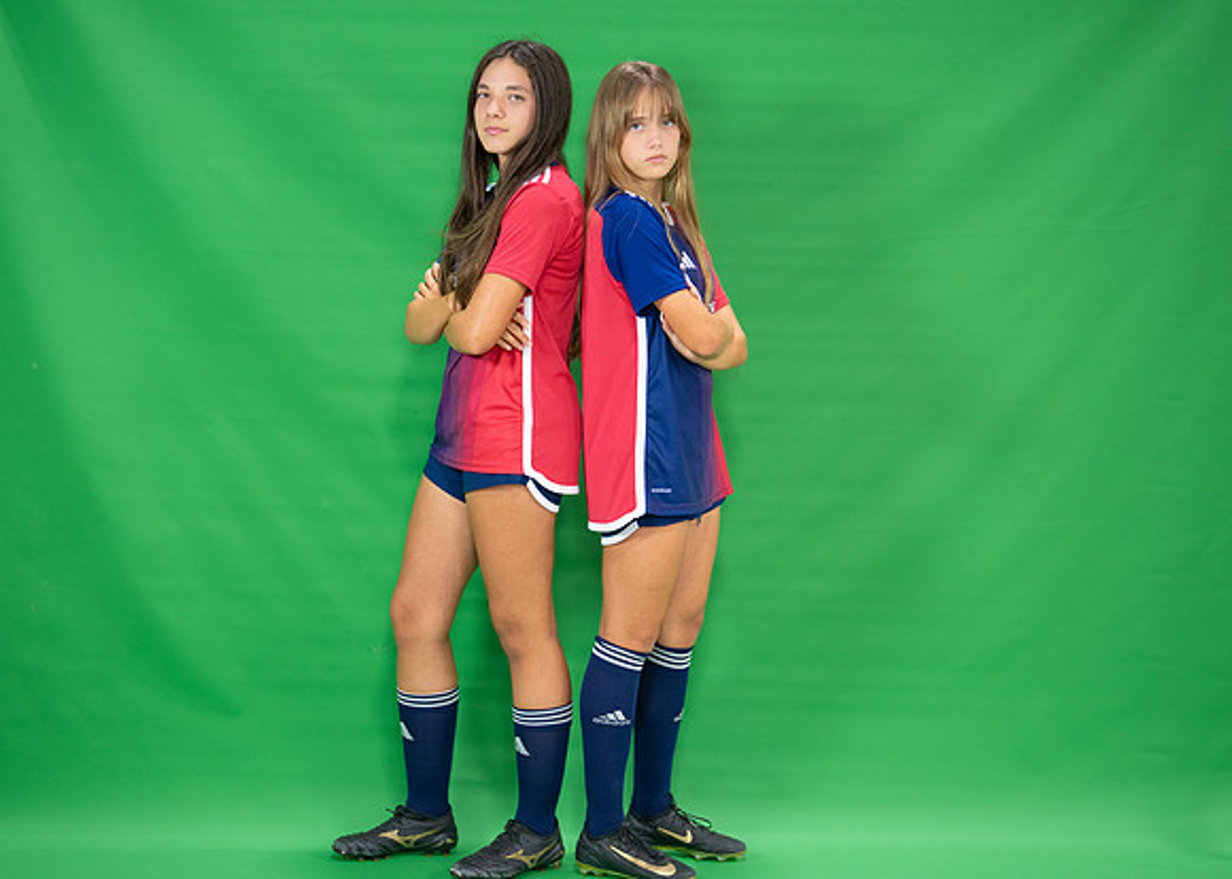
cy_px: 412
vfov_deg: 22.3
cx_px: 603
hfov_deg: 30.8
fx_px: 2233
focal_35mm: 64
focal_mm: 50
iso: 400
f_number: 1.2
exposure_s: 1/500
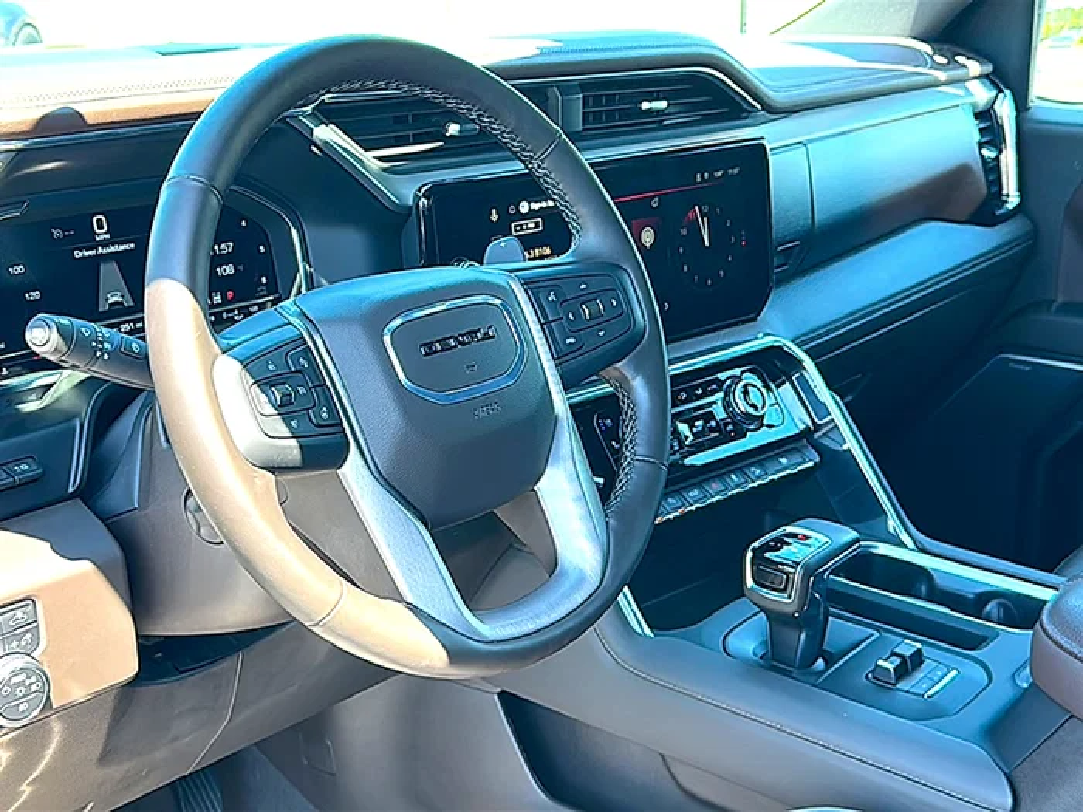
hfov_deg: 47.9
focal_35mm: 39
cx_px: 542
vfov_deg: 36.8
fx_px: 1220
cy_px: 406
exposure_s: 1/247
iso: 125
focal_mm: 6.86
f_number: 1.78
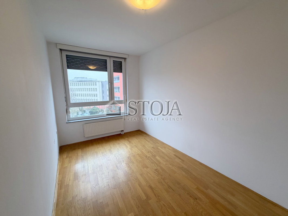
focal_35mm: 14
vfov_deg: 85.7
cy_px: 108
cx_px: 144
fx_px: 116
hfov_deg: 102.1
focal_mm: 2.22
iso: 125
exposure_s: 1/100
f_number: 2.2
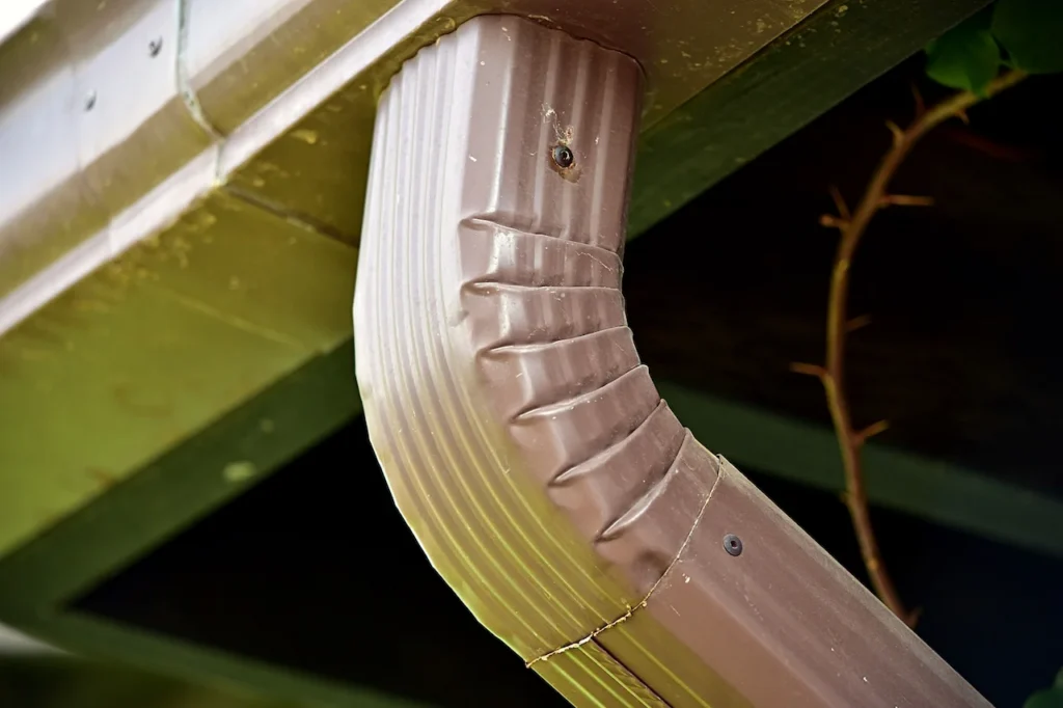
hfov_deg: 16.1
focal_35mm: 128
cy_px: 354
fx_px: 3763
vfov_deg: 10.7
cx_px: 532
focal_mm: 85
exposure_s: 1/200
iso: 400
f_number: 4.5
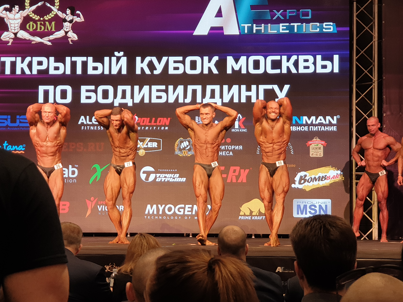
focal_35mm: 52
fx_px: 605
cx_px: 202
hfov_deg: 36.8
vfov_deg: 28.0
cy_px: 151
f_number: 2.4
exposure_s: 1/33
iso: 100
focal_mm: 6
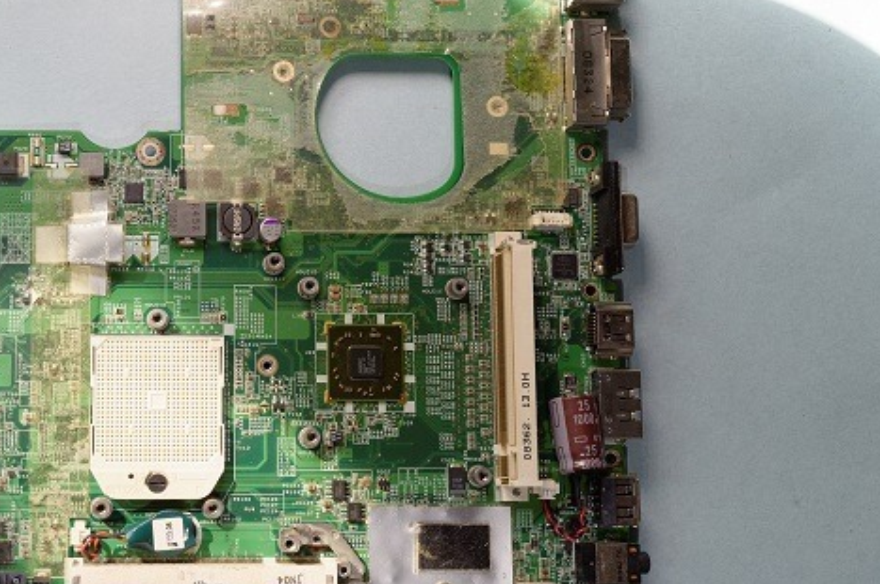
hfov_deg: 36.4
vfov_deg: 25.4
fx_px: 1294
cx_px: 183
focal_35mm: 53
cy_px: 337
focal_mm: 22
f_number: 8
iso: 100
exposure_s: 1/20
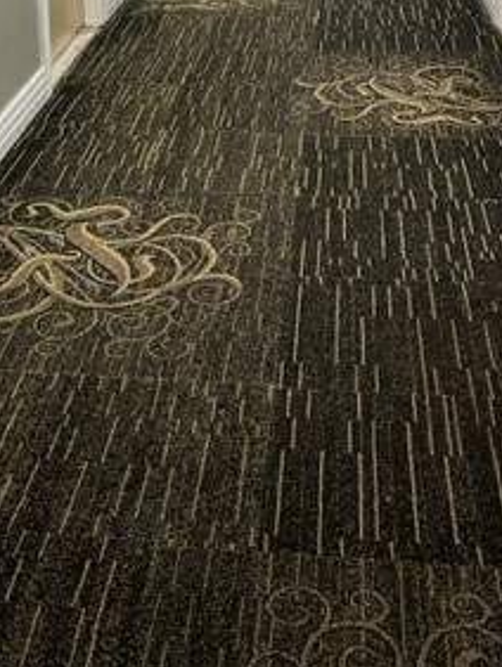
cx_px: 204
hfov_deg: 24.8
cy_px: -78
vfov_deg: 29.3
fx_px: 1139
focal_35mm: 59
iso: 125
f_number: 1.6
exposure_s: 1/60
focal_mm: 5.1
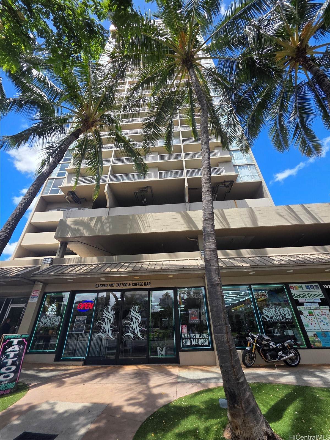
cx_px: 165
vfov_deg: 106.2
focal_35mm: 13
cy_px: 220
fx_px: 165
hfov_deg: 89.9
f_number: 1.9
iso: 40
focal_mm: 2.2
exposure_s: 1/724
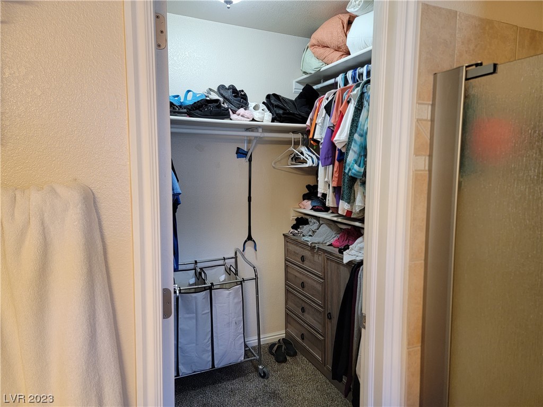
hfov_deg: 71.6
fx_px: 376
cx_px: 272
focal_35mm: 24
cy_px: 204
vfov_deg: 56.8
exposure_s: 1/60
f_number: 1.8
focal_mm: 6.7
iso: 250
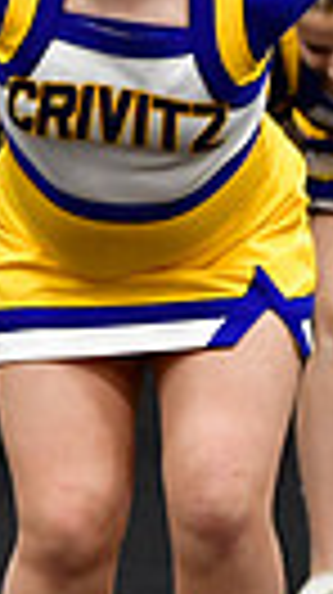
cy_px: 344
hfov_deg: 1.4
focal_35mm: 864
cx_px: -760
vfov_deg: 2.5
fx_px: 13597
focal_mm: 125
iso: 5000
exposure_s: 1/500
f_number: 3.5
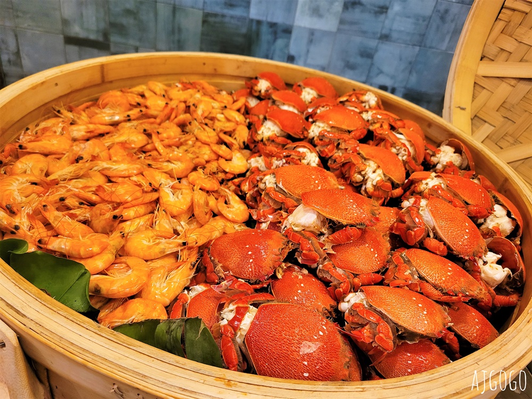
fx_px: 400
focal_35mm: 26
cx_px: 266
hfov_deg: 67.3
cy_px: 200
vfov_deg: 53.1
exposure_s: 1/40
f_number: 1.8
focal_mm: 5.4
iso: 400
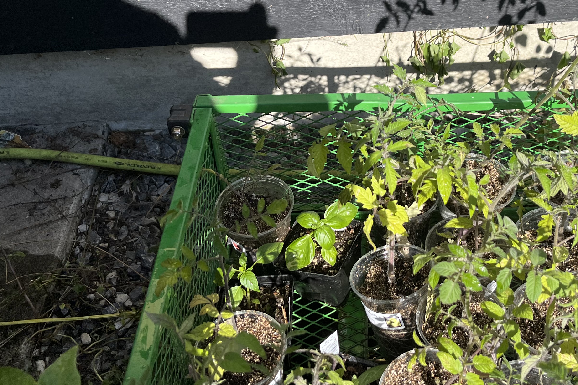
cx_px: 386
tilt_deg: -56.0
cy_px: 162
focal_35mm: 45
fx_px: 722
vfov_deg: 29.8
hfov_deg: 43.0
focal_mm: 5.1
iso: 50
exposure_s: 1/1536
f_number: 1.6
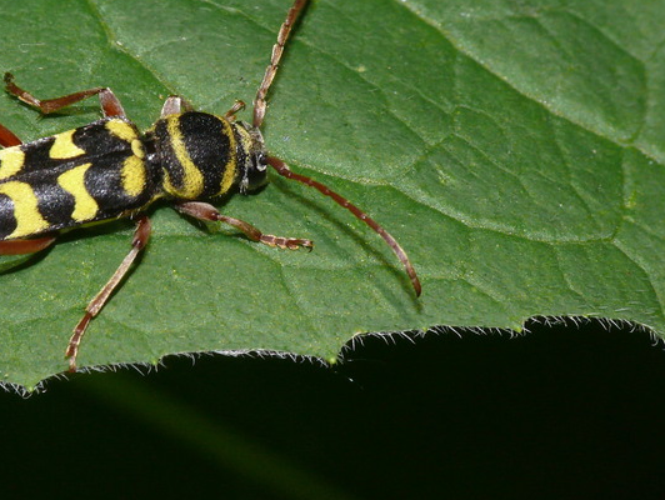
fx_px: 6345
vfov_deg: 4.5
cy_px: 152
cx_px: 149
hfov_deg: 6.0
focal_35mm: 330
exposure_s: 1/640
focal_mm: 43.6
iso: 200
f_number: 10
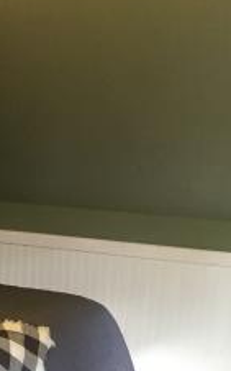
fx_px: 877
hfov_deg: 14.5
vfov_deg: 23.1
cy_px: 350
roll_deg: -1.0
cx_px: -56
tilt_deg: -15.7
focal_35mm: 87
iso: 50
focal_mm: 4.15
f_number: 2.2
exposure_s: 1/30
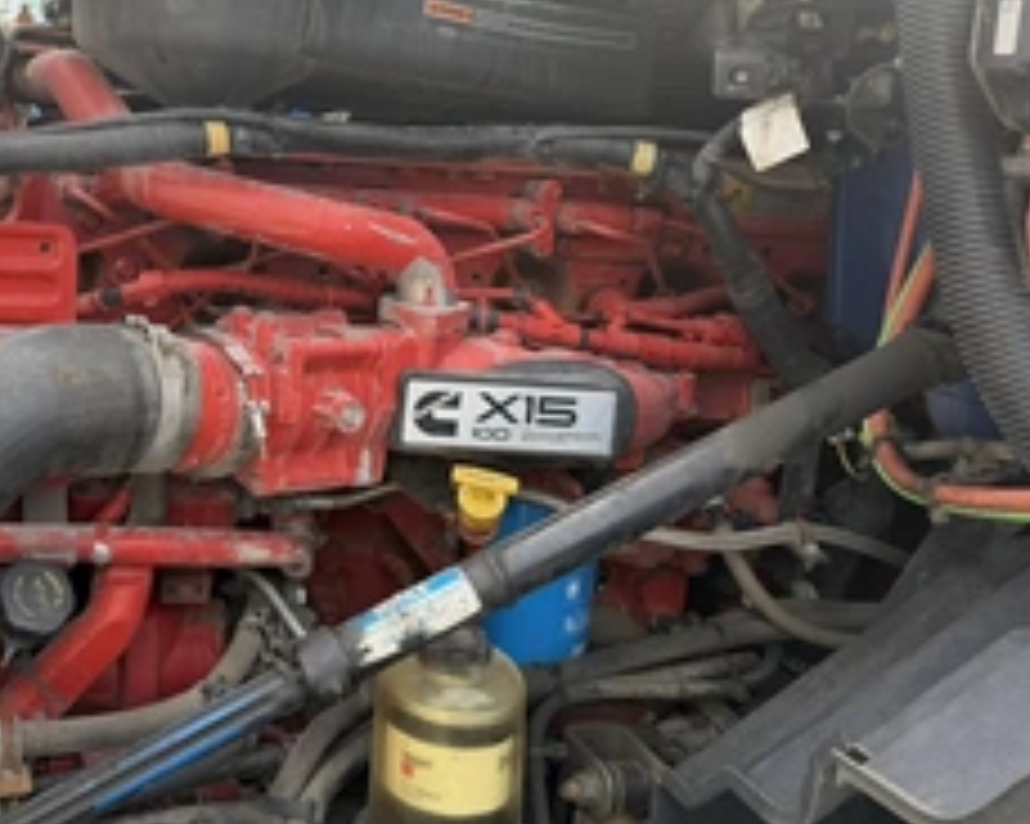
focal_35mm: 41
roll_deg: -0.4
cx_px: 220
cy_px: 342
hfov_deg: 42.9
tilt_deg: -7.7
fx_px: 1249
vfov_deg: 36.4
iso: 100
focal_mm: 6.76
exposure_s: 1/849
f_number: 1.78
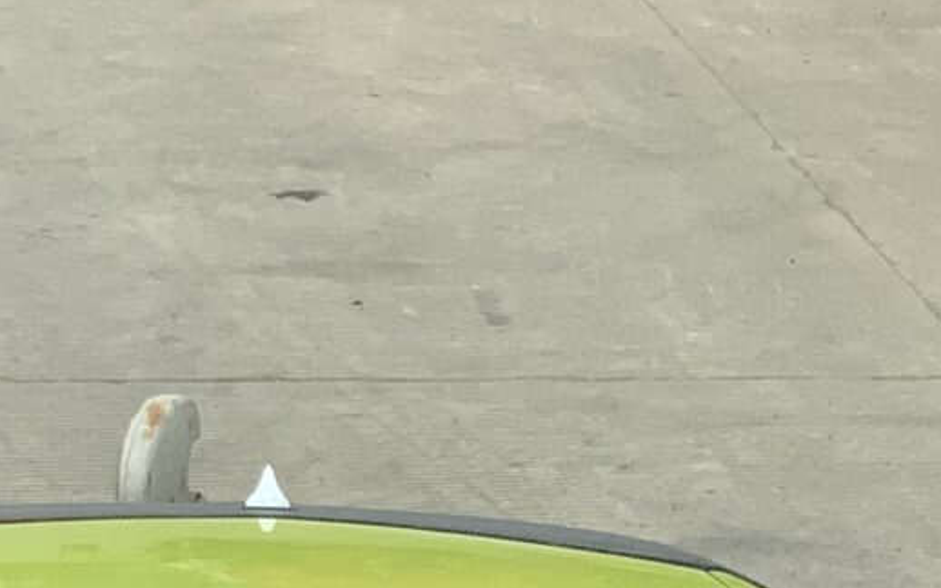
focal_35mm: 152
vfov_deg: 8.4
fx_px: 3899
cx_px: 509
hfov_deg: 13.8
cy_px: 936
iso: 16
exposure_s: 1/419
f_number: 1.8
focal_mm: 3
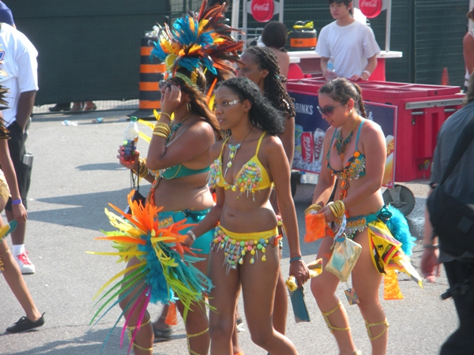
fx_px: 2465
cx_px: 237
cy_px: 178
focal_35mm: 180
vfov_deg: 8.2
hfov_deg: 11.0
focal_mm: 31.5
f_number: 5.6
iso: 68
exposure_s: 1/108
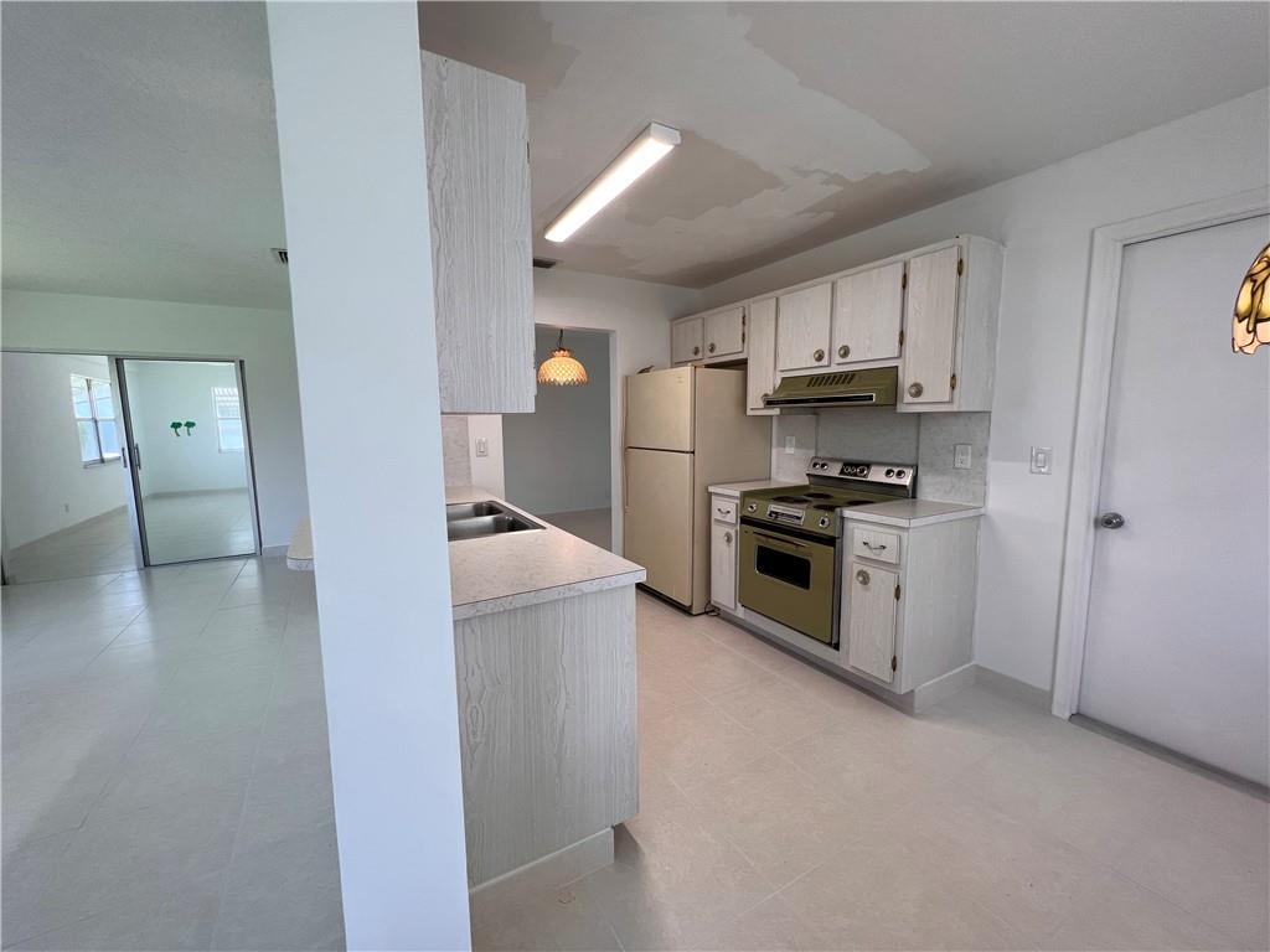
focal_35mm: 13
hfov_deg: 106.2
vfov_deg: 89.9
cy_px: 476
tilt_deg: -5.8
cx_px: 635
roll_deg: -0.1
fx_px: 477
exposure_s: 1/122
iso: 64
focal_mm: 1.57
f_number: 1.8
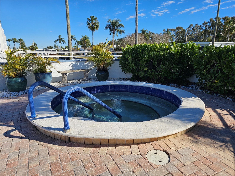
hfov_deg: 73.9
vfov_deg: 58.9
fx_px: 156
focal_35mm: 23
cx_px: 118
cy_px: 88
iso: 10
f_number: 1.7
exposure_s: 1/1055
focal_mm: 6.3
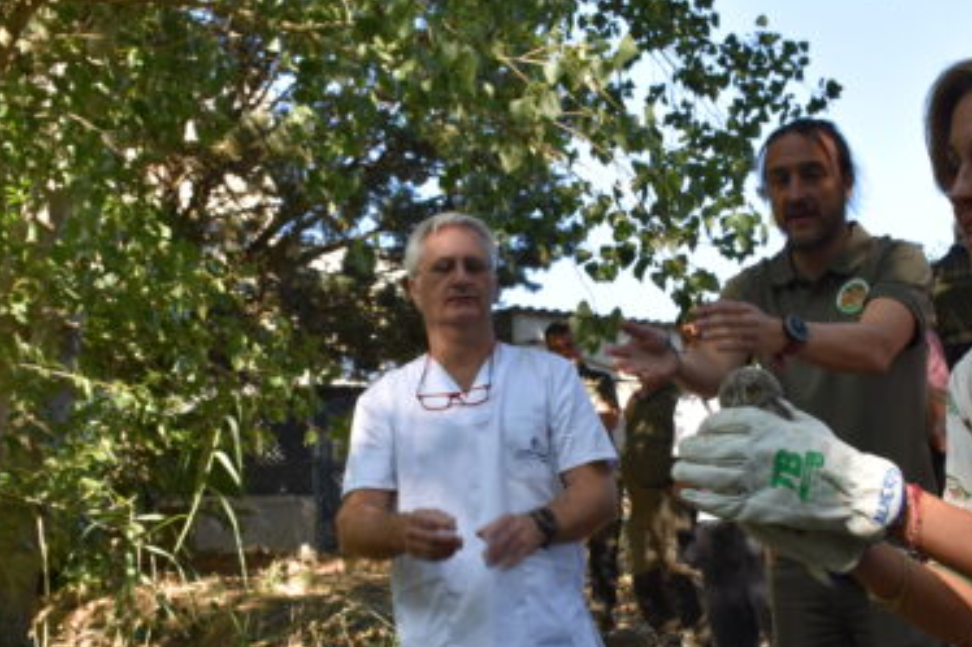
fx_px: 1430
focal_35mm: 53
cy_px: 447
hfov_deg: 37.2
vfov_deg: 25.3
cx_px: 624
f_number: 7.1
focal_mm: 22
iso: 400
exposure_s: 1/200
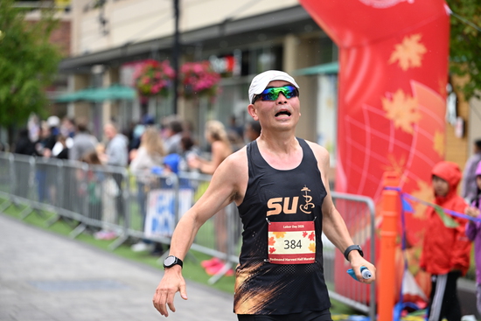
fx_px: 1376
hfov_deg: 19.8
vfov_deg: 13.3
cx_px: 240
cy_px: 160
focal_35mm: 103
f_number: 2.8
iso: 1250
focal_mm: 103
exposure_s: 1/2000
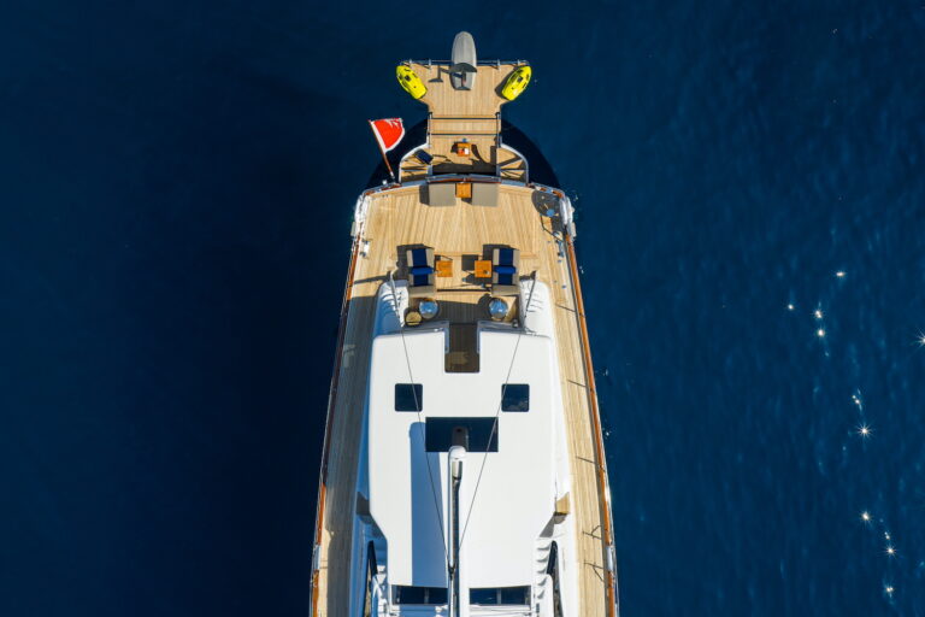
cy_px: 308
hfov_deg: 65.5
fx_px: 719
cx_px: 462
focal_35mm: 28
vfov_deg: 46.4
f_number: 4
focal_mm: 14.45
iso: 100
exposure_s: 1/240
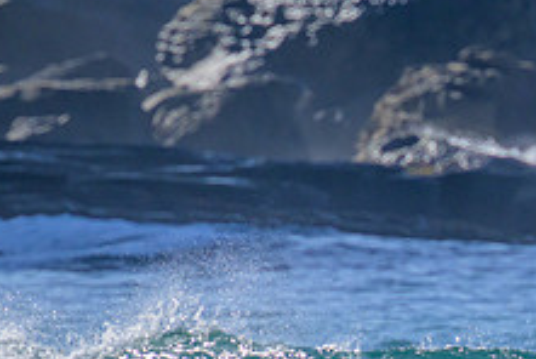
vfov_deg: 0.7
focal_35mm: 2097
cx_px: 686
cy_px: 431
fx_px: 31263
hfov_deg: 1.0
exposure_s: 1/2000
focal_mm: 800
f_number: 11
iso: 720
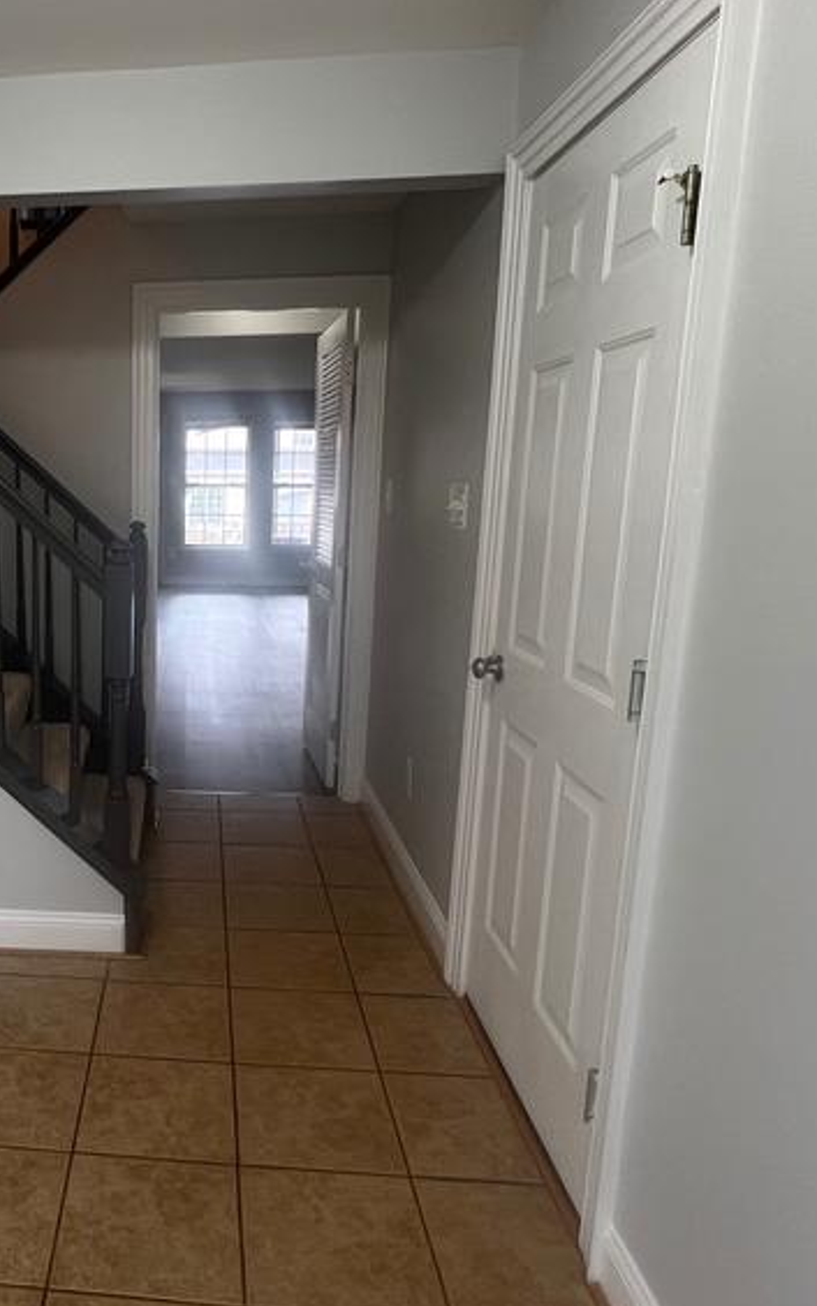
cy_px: 655
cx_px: 93
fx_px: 890
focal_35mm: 25
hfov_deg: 45.1
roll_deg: +1.0
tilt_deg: -10.5
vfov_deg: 72.5
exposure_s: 1/60
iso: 160
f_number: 1.8
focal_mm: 1.57
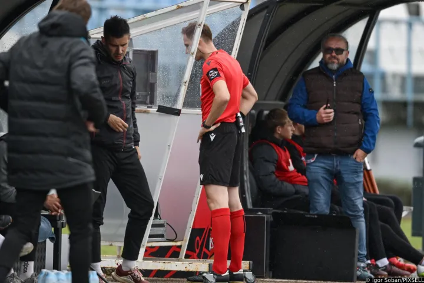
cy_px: 142
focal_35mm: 600
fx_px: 7066
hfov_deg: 3.4
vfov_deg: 2.3
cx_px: 212
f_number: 2.8
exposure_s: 1/3200
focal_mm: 400
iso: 1000
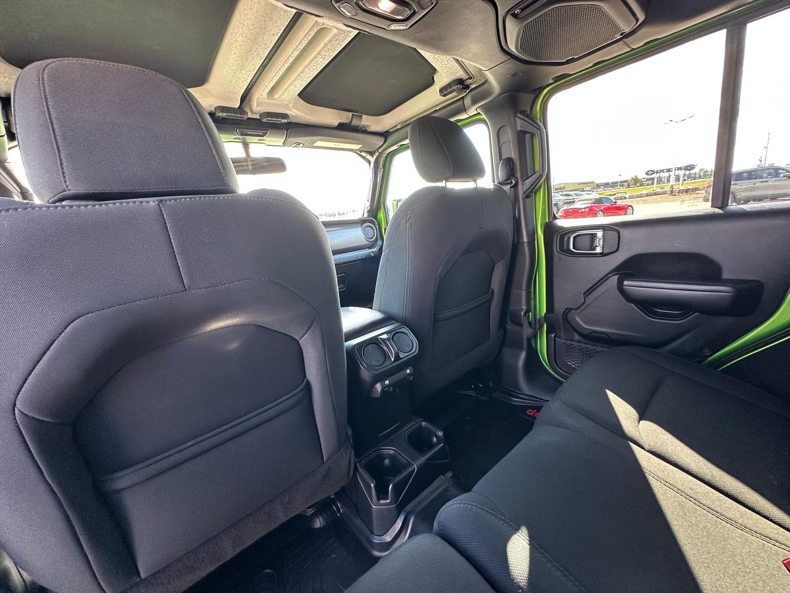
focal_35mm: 14
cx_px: 395
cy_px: 296
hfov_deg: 102.1
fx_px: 320
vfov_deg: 85.7
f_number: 2.2
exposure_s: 1/99
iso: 160
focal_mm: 2.22
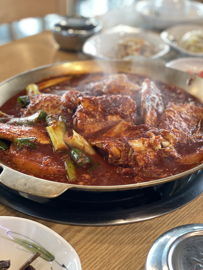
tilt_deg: -31.9
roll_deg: +0.0
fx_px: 407
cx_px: 102
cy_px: 135
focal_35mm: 52
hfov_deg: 28.0
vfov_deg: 36.8
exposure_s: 1/40
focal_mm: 6
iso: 160
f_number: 2
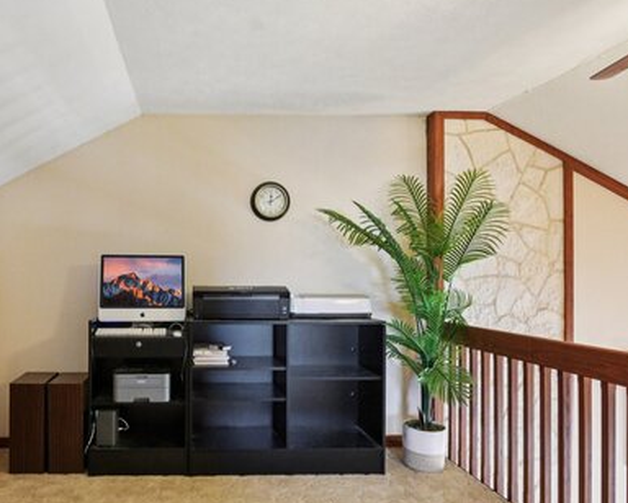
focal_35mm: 25
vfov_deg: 56.7
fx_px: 465
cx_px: 208
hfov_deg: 66.2
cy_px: 285
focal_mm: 16
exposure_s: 1/15
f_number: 8
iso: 8000
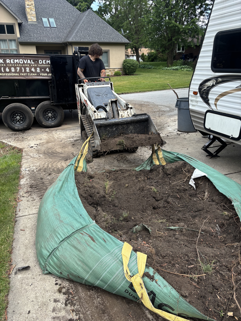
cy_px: 160
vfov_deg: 67.3
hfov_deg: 53.1
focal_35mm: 26
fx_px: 241
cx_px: 120
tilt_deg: -20.6
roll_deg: +0.8
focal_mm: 5.96
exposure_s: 1/1103
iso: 50
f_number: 1.6
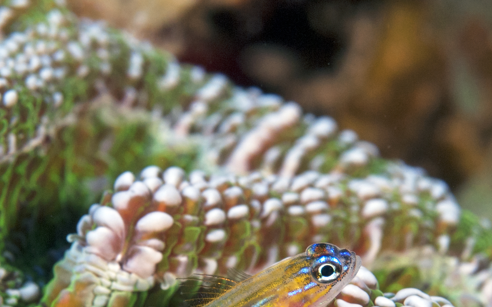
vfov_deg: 6.2
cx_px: 245
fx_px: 2843
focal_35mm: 212
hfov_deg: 9.9
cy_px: 317
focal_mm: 60
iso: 200
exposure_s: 1/125
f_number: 13
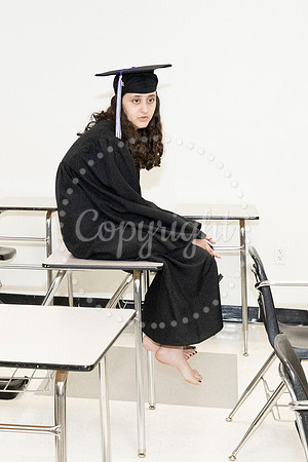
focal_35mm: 77
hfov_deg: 17.7
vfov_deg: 26.3
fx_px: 985
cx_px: 92
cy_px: 172
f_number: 8
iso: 6400
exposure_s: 1/200
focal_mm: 35
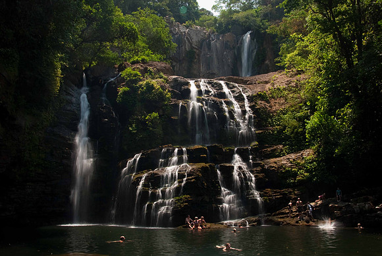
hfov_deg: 57.2
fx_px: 351
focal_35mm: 33
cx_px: 191
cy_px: 128
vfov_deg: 40.1
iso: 100
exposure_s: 1/8
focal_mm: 22
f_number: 16
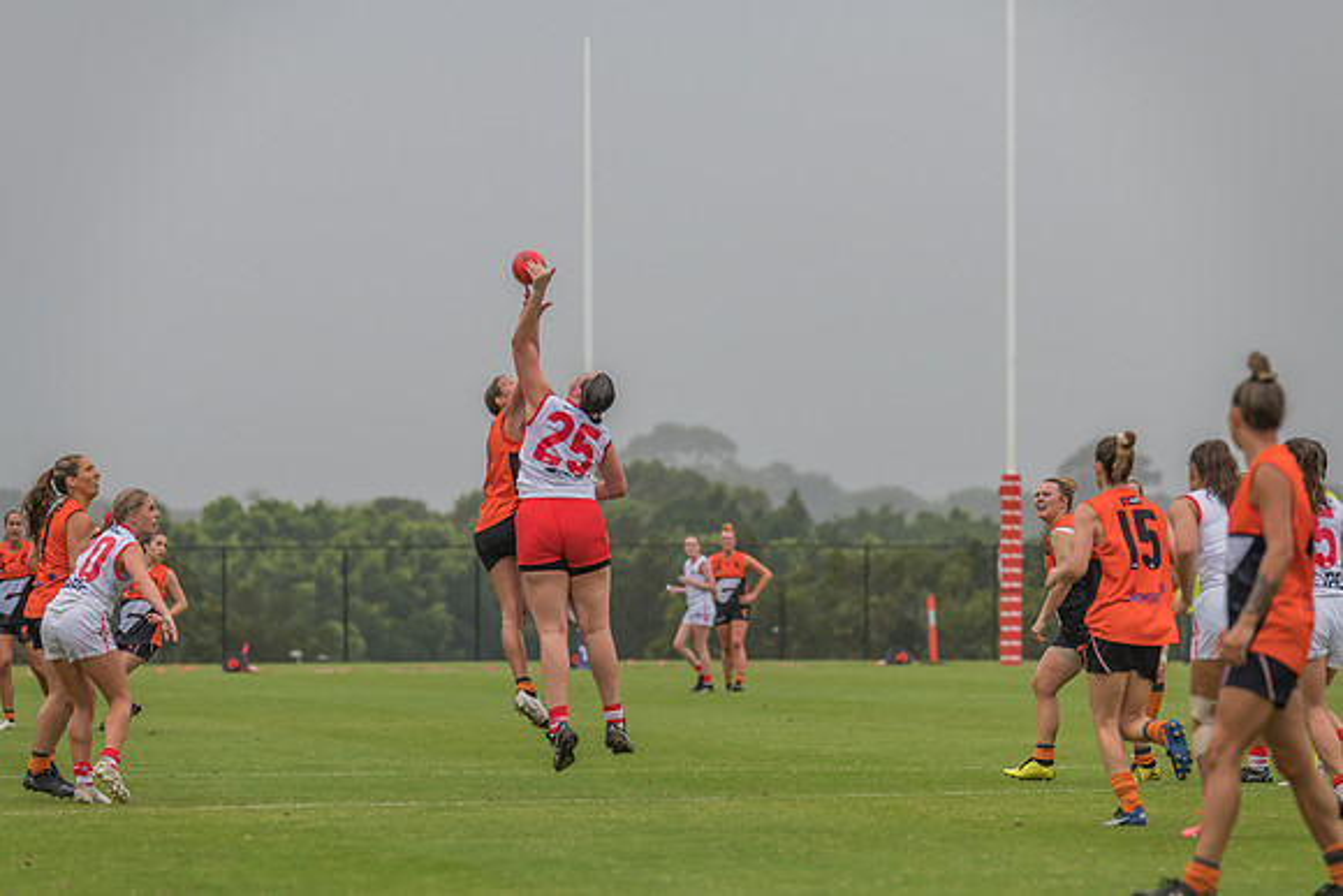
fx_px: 11194
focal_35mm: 300
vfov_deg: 4.6
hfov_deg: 6.9
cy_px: 448
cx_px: 672
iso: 800
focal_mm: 300
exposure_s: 1/2000
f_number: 6.3
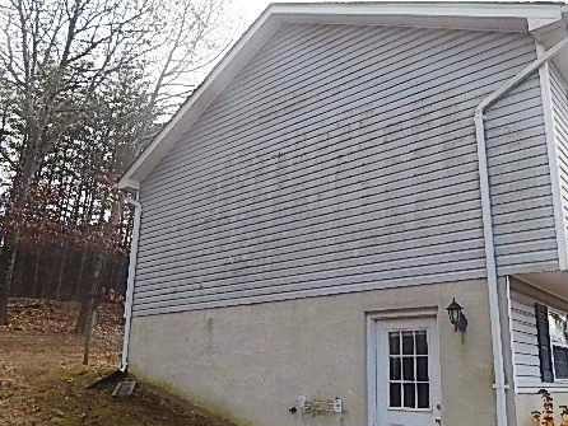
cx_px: 316
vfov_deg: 42.9
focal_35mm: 33
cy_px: 233
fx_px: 542
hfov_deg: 55.2
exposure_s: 1/640
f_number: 3
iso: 125
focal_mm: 4
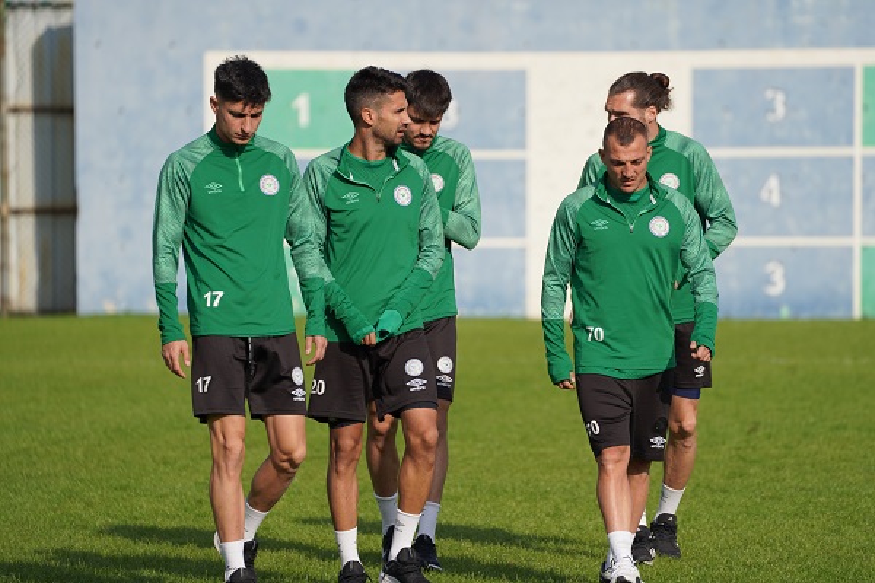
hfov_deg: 6.5
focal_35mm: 318
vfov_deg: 4.3
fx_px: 7729
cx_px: 438
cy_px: 292
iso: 100
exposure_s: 1/640
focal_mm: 318
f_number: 5.6
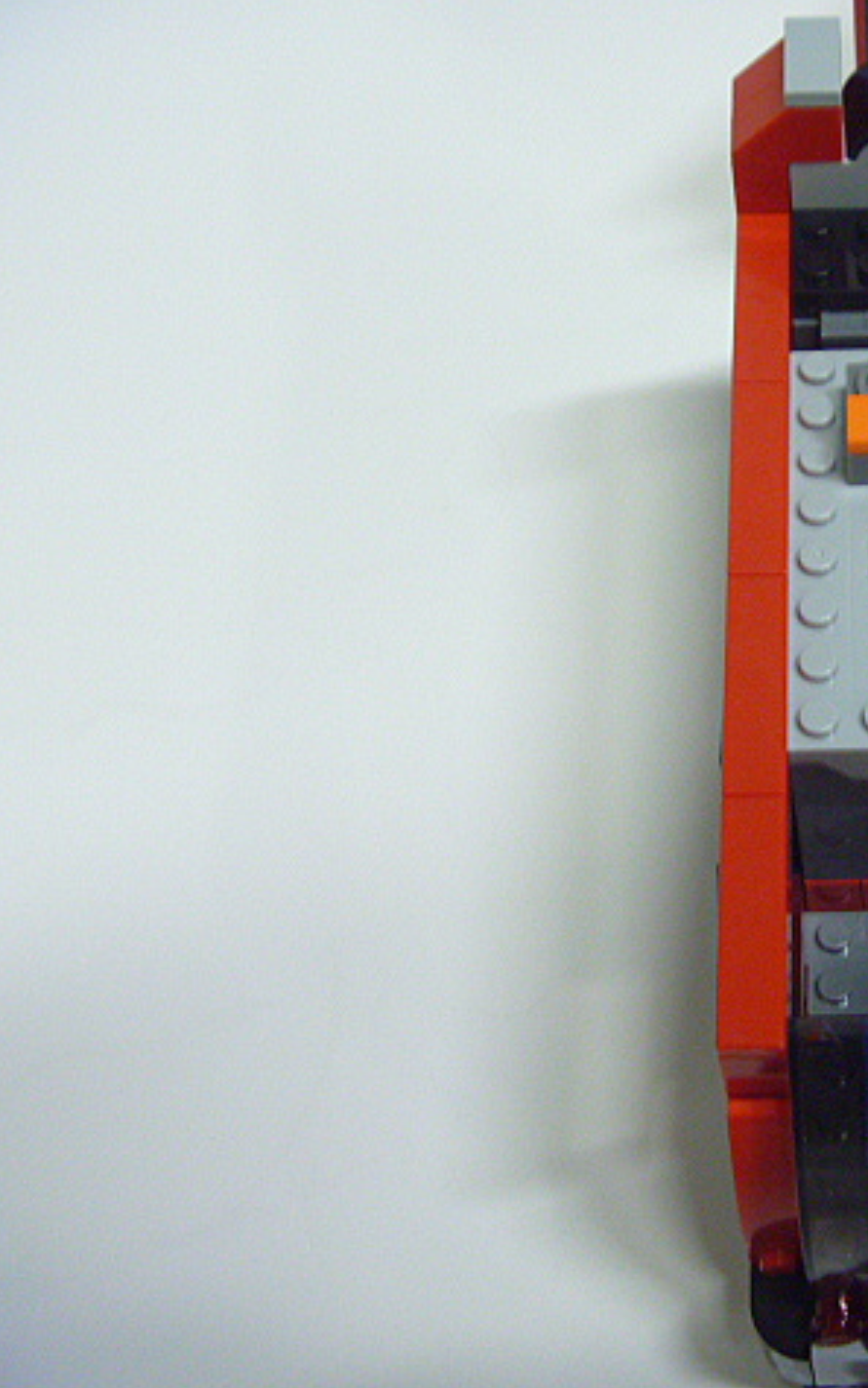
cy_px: 690
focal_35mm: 50
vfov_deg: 40.3
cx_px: 912
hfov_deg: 24.4
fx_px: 1892
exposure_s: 1/13
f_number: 3.5
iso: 400
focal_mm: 6.3
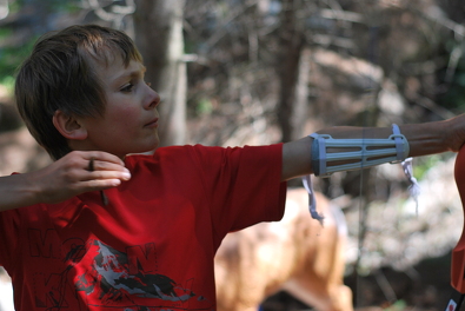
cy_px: 127
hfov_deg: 21.4
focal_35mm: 95
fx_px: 1228
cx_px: 226
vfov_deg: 14.4
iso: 100
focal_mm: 50
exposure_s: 1/250
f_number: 2.5
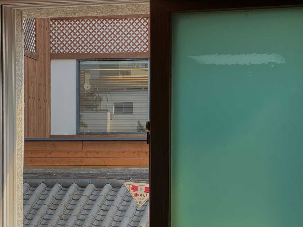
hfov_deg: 25.3
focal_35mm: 77
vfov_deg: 19.1
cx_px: 152
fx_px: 674
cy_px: 114
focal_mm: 9
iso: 25
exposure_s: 1/120
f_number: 2.8
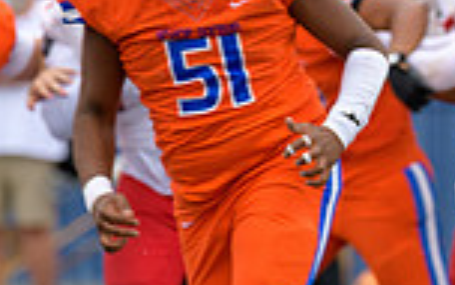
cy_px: 212
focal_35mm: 972
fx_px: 12053
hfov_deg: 2.2
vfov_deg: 1.4
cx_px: 482
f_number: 3.5
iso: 400
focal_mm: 250
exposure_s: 1/800
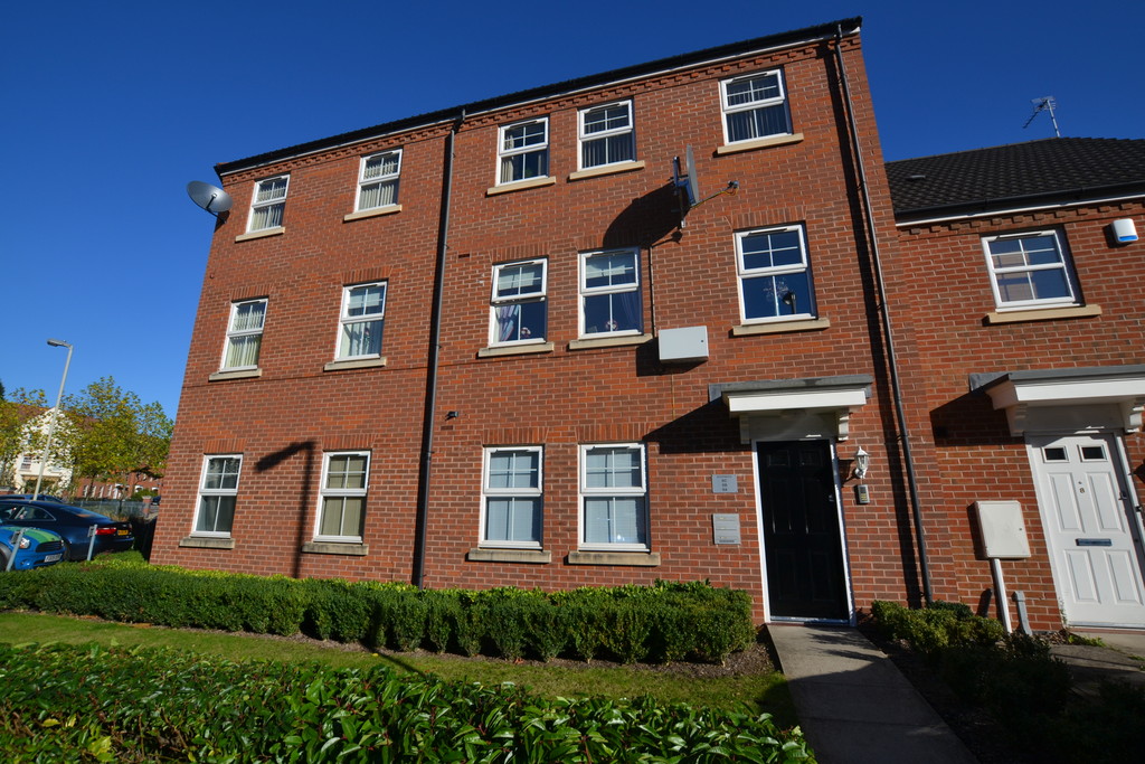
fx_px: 477
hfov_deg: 100.4
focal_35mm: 15
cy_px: 382
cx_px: 572
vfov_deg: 77.3
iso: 100
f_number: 8
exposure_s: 1/250
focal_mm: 10
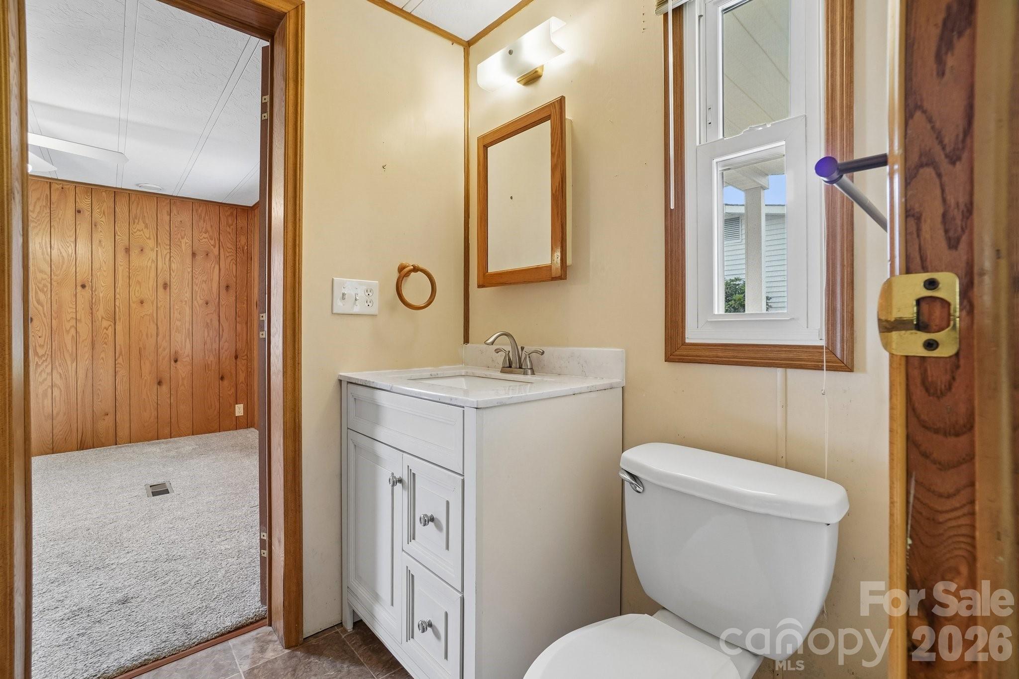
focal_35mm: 15
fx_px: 425
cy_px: 340
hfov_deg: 100.4
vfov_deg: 77.3
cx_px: 510
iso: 400
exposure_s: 1/8
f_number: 8
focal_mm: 10
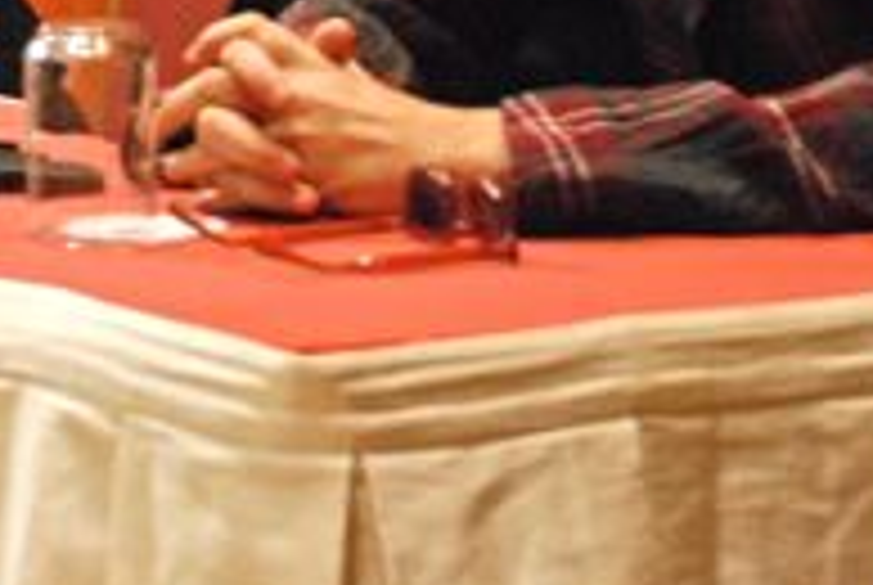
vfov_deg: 4.8
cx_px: 137
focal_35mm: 287
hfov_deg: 7.2
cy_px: -333
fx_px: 6970
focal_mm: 58
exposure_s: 1/15
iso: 1600
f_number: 5.3
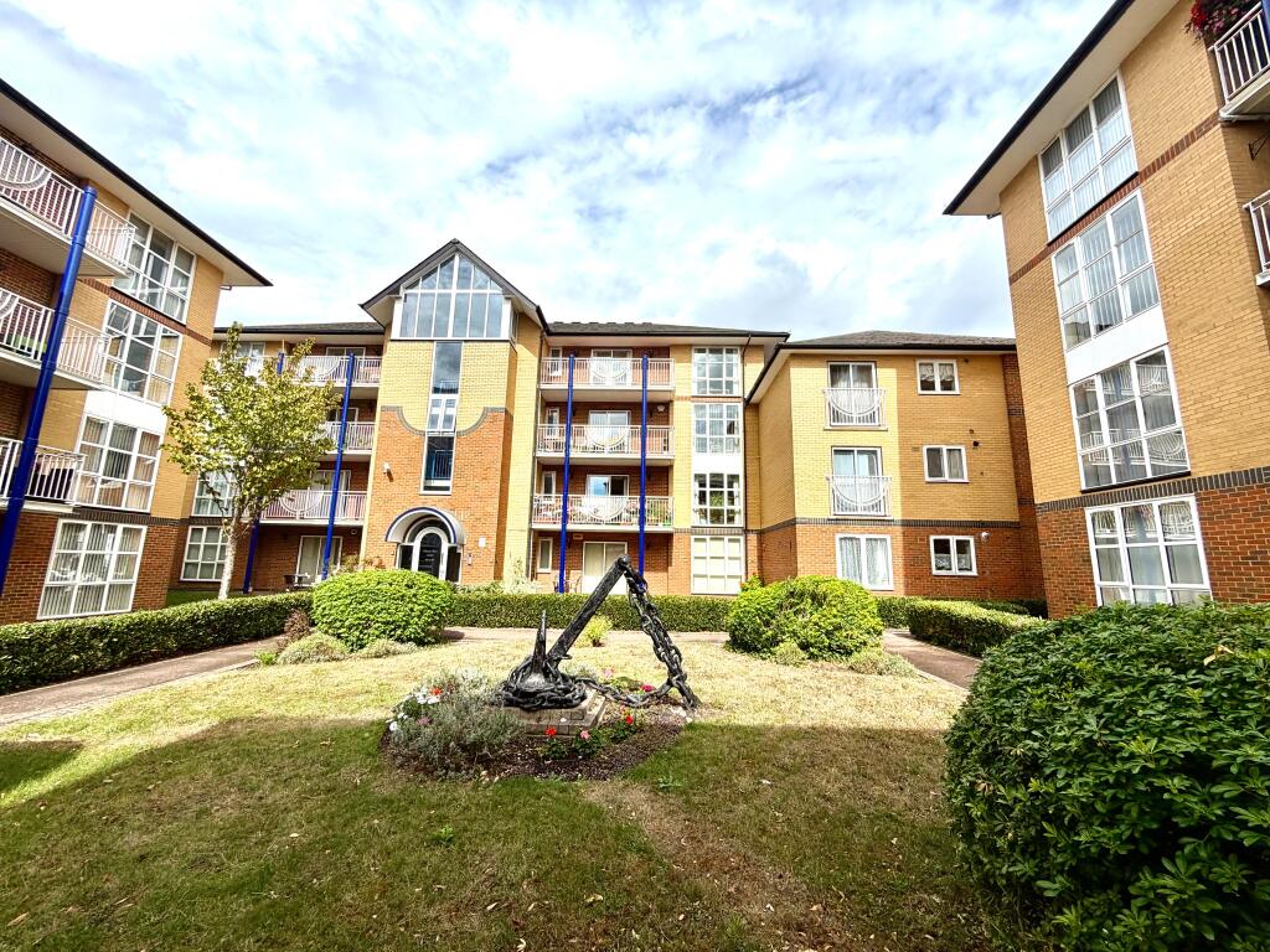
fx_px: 514
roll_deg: -1.0
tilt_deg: +10.6
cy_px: 476
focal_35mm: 14
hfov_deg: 102.1
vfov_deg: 85.7
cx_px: 635
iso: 20
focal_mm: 2.22
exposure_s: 1/1235
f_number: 2.2
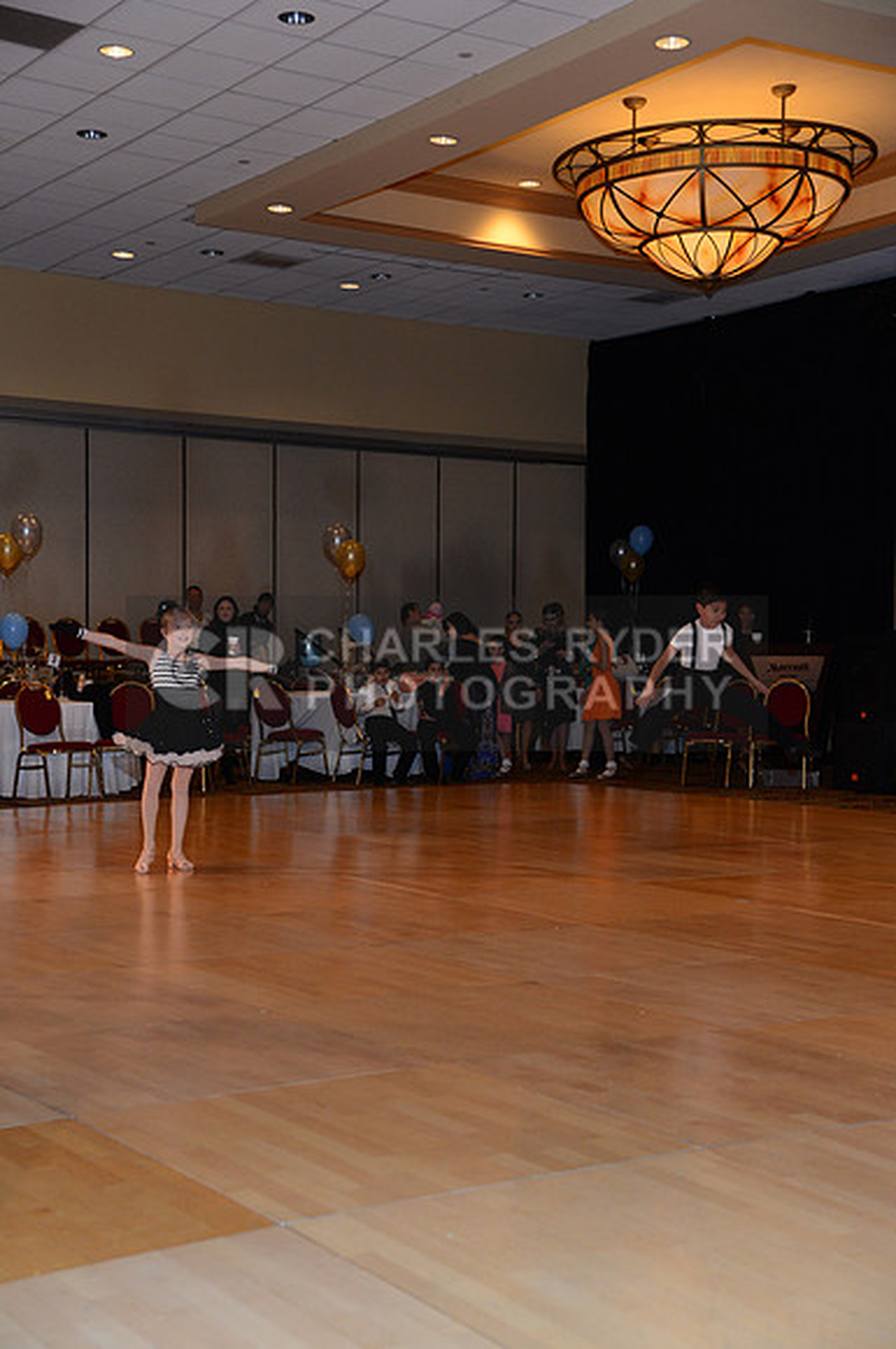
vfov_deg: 39.6
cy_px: 674
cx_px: 448
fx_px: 1872
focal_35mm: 50
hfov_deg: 26.9
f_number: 4.5
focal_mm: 50
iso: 2000
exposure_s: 1/200
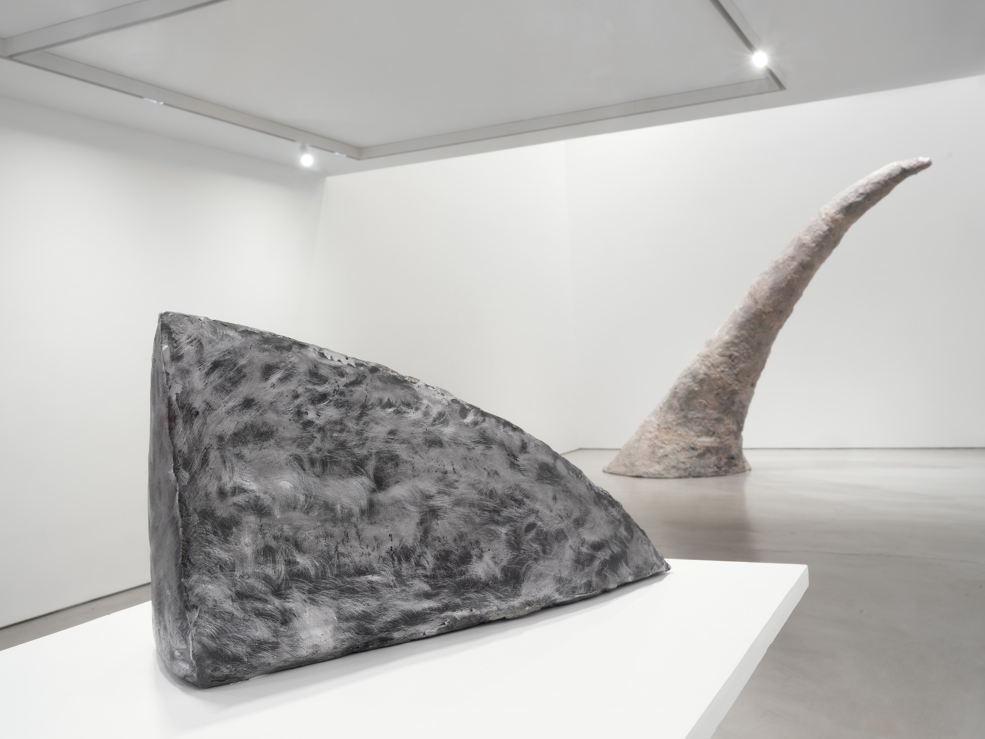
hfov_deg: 54.0
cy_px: 370
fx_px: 967
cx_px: 492
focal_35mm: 34
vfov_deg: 41.8
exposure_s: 6
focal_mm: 42.5
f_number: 22
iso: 100
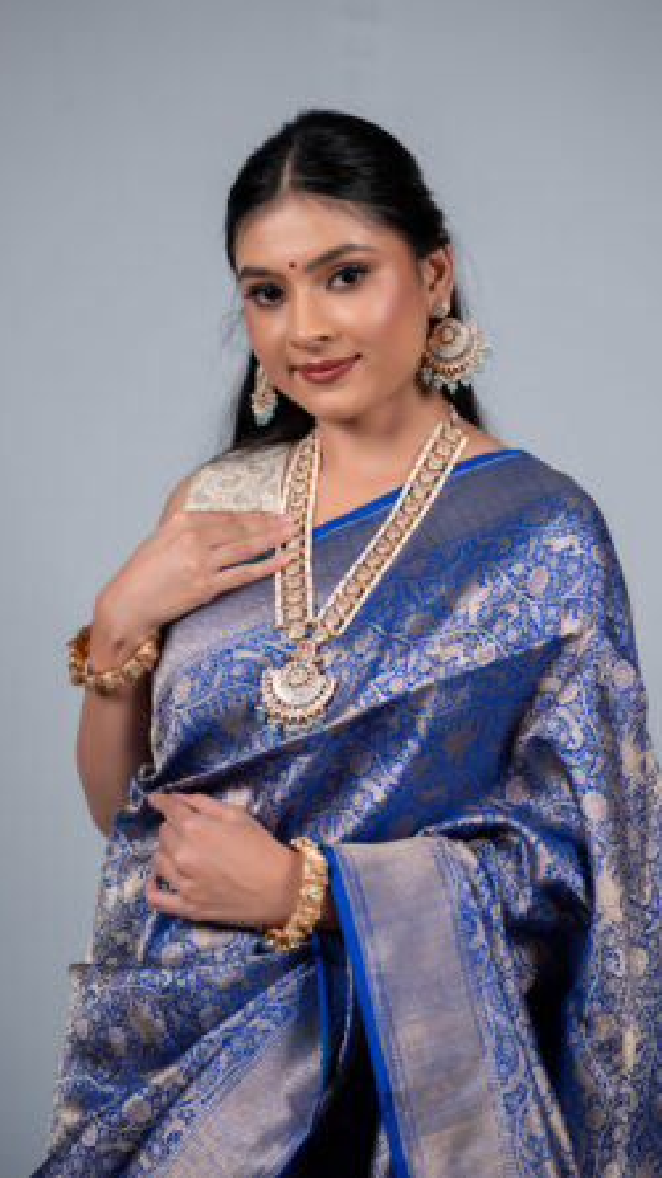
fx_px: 1656
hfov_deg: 22.6
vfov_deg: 39.2
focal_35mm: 53
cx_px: 365
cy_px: 585
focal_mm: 50
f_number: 2.8
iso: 500
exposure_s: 1/800
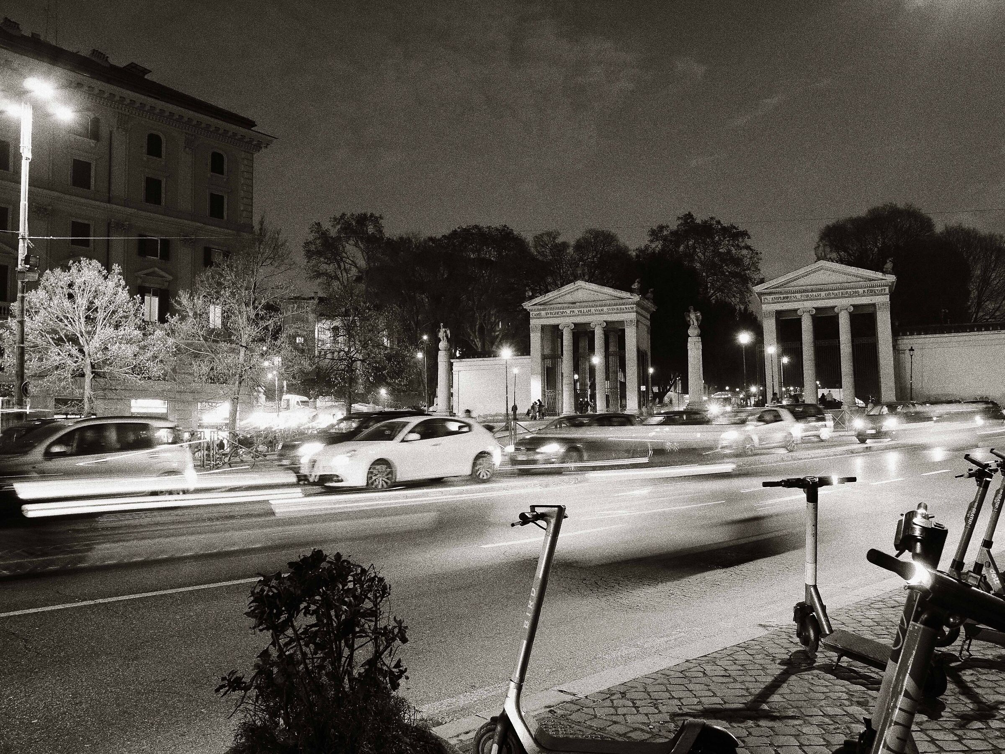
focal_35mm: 30
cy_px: 377
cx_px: 502
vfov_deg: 46.8
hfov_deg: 60.0
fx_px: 871
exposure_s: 1/4
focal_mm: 15
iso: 2500
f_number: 5
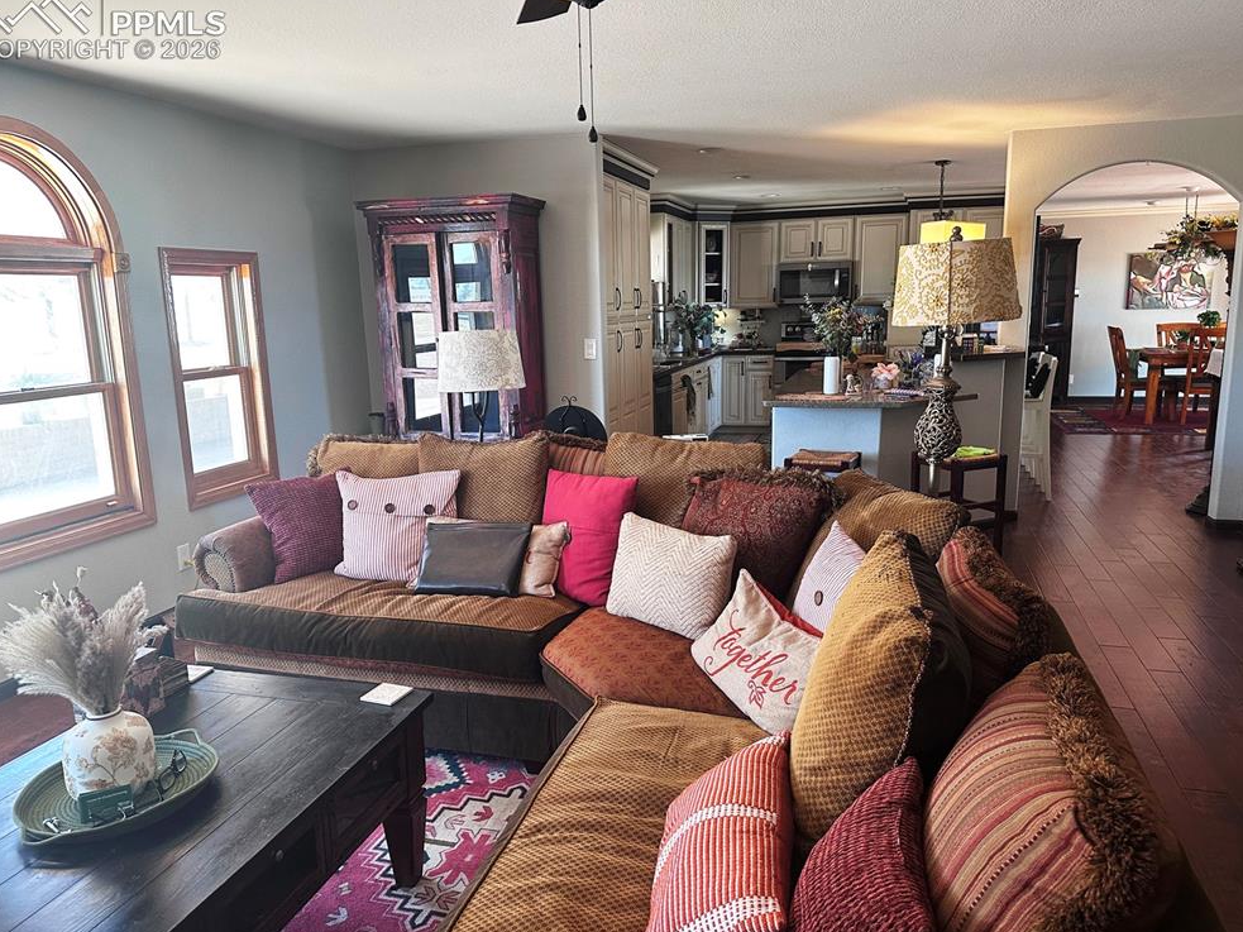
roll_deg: +1.5
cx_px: 620
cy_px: 474
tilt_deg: -11.8
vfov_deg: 54.9
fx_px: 898
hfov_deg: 69.4
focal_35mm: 25
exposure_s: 1/97
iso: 250
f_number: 1.78
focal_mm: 6.86
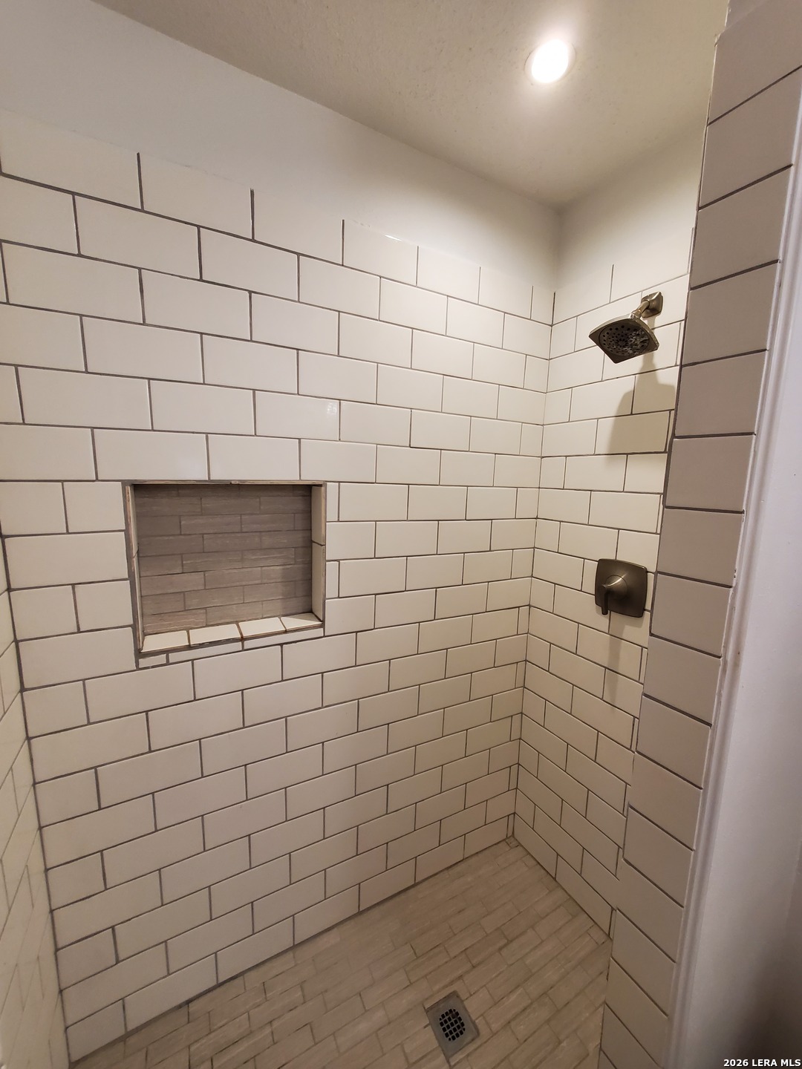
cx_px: 401
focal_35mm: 13
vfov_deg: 106.2
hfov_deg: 89.9
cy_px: 534
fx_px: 402
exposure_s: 1/59
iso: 200
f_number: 2.2
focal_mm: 1.8
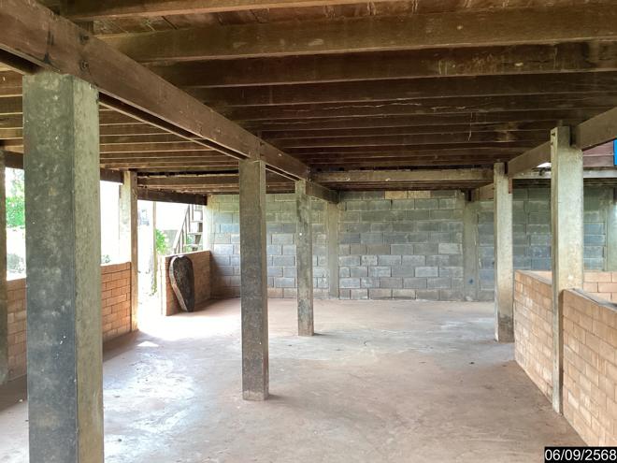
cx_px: 308
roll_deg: +0.0
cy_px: 232
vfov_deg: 45.4
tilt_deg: -0.6
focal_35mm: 31
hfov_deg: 58.4
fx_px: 553
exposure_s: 1/120
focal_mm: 3.3
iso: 80
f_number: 2.4
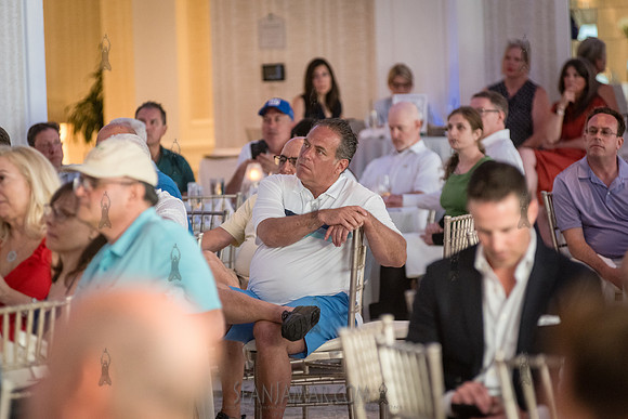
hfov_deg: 10.3
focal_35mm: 200
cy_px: 210
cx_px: 314
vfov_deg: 6.9
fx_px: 3490
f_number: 4
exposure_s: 1/250
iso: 4000
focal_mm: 200
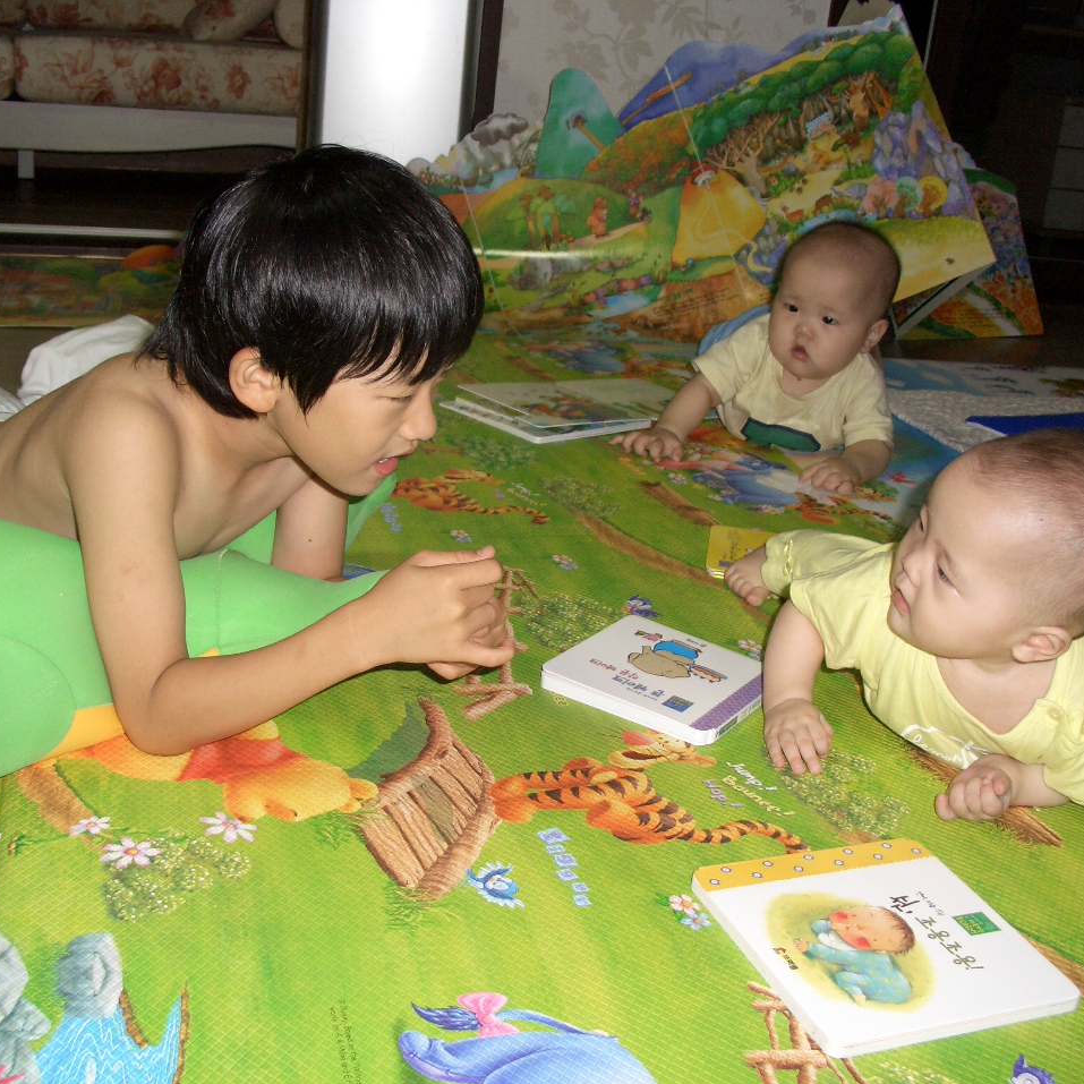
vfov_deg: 42.8
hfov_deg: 42.8
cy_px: 543
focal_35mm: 39
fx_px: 1382
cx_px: 476
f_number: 2.8
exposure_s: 1/60
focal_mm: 7.1
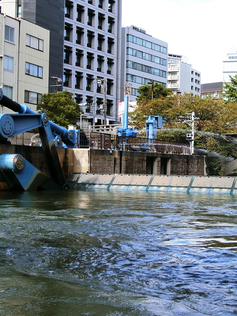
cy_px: 158
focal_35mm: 65
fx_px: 593
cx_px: 177
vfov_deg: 29.8
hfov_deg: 22.4
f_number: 4.2
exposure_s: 1/400
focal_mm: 10.2
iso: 80
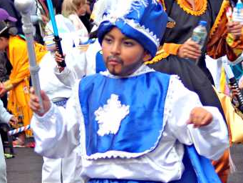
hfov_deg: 5.2
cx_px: 186
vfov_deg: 3.9
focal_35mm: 377
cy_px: 259
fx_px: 2649
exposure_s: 1/200
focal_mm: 55
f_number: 4.5
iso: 100
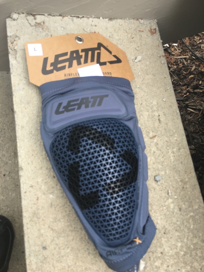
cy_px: 136
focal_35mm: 29
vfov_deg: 61.7
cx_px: 102
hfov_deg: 48.2
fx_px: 228
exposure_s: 1/197
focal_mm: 4.15
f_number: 2.2
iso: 25
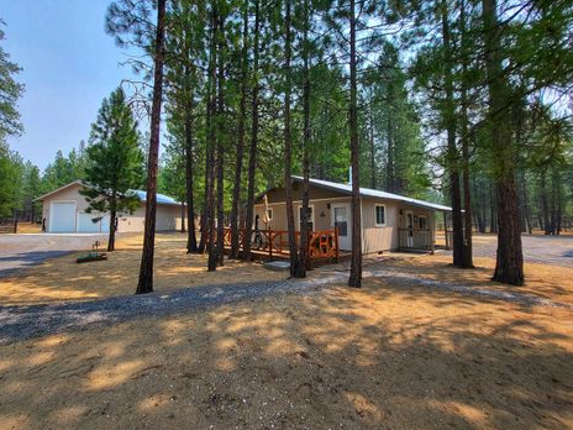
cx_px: 268
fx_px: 232
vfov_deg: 85.6
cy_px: 202
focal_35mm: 14
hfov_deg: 101.9
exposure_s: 1/697
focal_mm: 1.74
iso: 32
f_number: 2.2
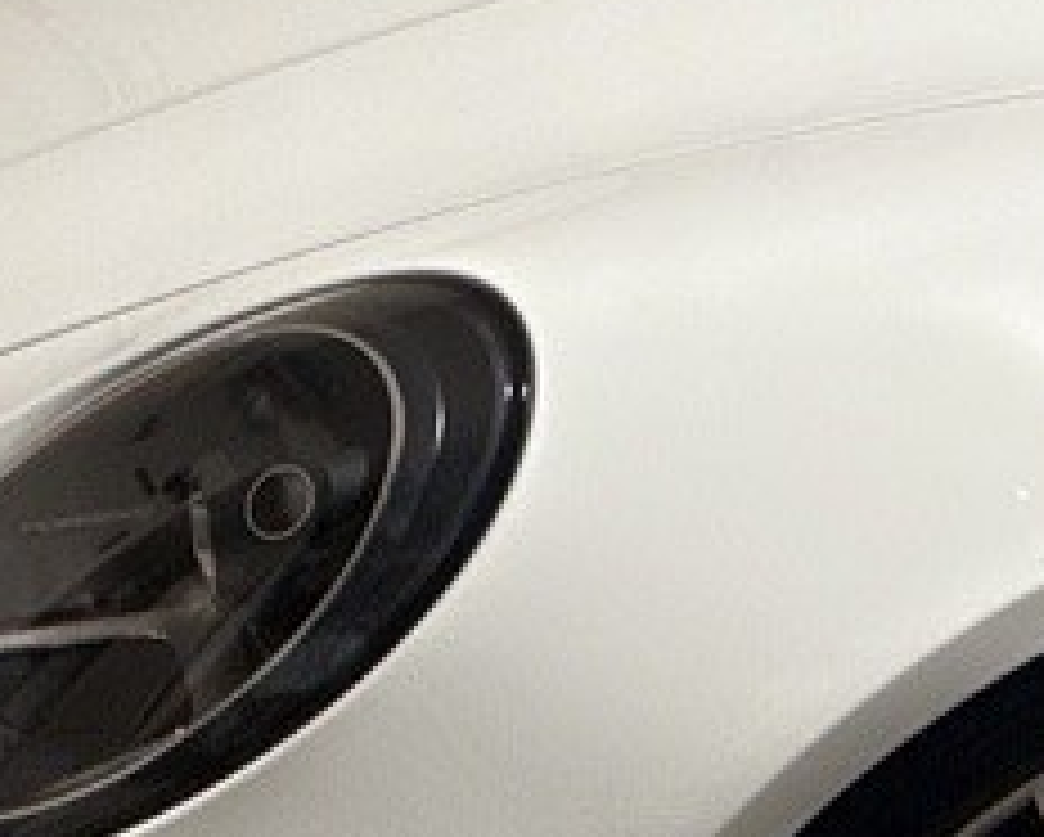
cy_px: -191
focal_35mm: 71
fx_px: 2196
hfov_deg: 26.2
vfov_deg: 20.1
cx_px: 868
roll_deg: -3.8
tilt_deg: -15.5
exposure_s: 1/120
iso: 200
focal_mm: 2.22
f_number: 2.2
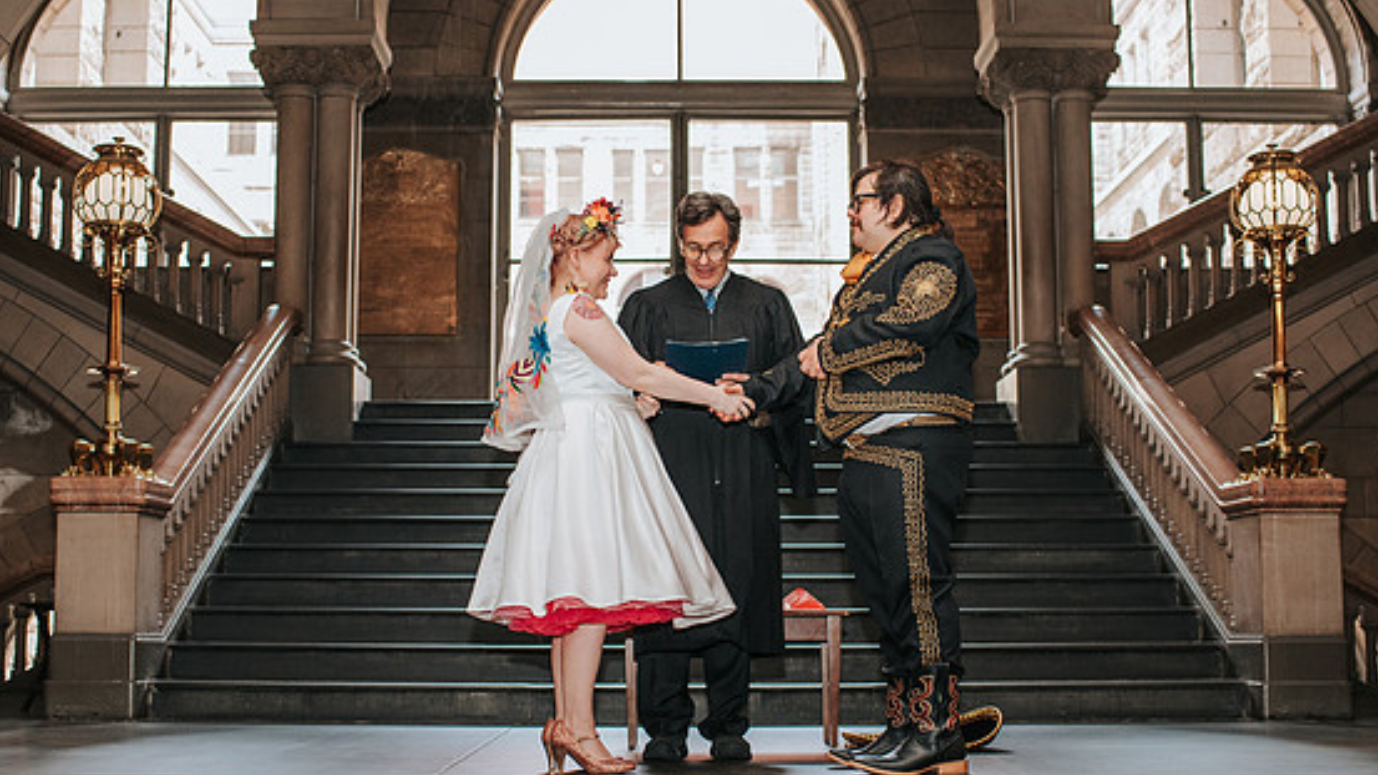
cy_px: 431
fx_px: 1754
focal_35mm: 48
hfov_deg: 42.9
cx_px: 650
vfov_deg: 24.9
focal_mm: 35
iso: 1000
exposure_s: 1/200
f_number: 3.2
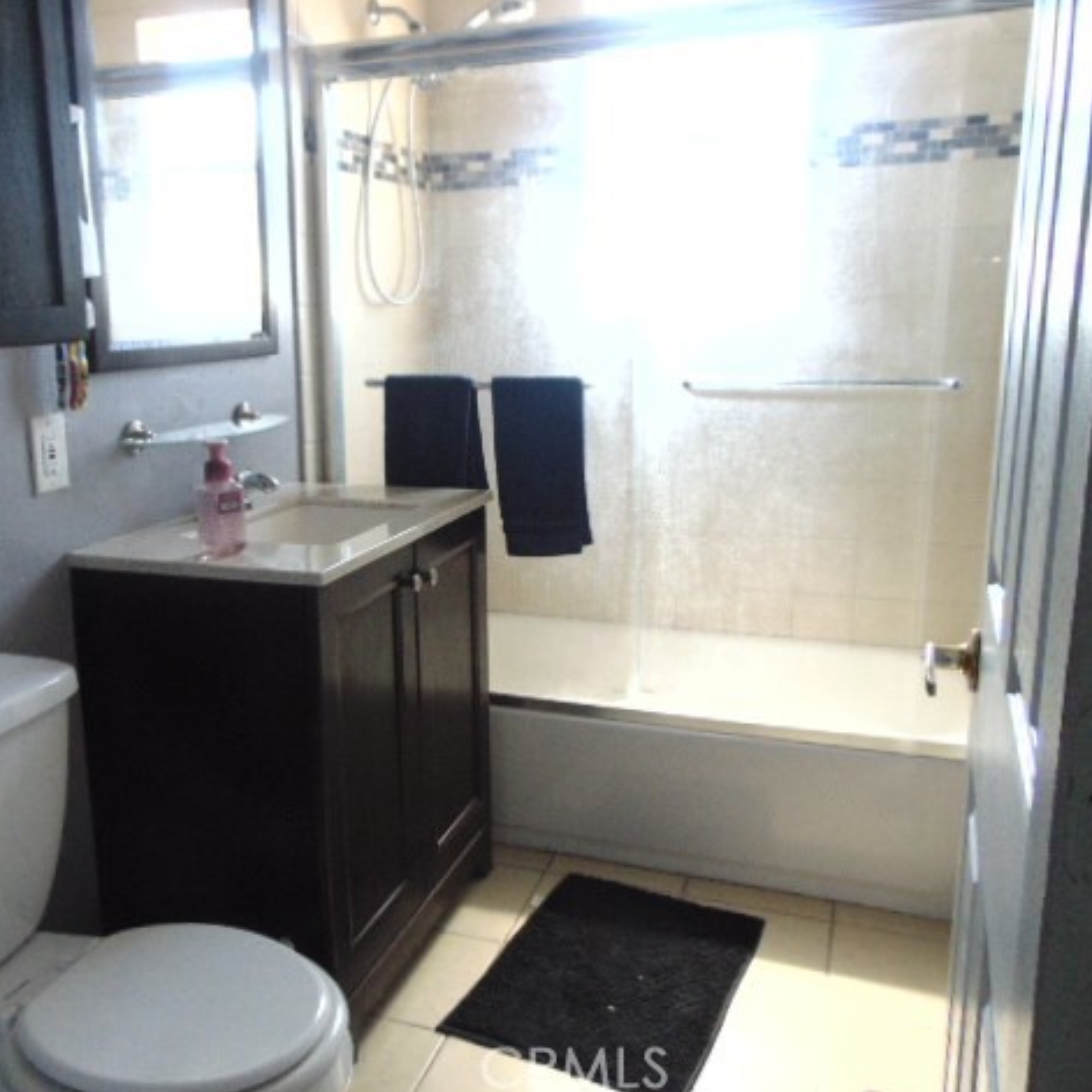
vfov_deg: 54.0
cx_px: 429
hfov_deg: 53.6
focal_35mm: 30
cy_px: 545
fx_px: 1071
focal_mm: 4.5
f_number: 3
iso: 250
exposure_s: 1/30
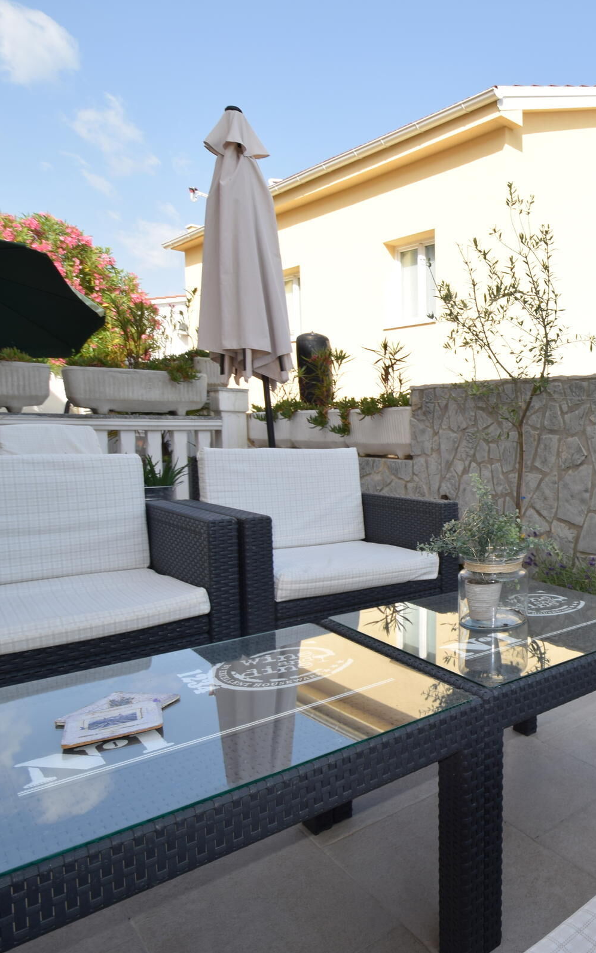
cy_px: 477
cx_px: 611
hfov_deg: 44.2
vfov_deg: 77.2
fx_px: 598
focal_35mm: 23
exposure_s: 1/160
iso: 100
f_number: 6.3
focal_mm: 10
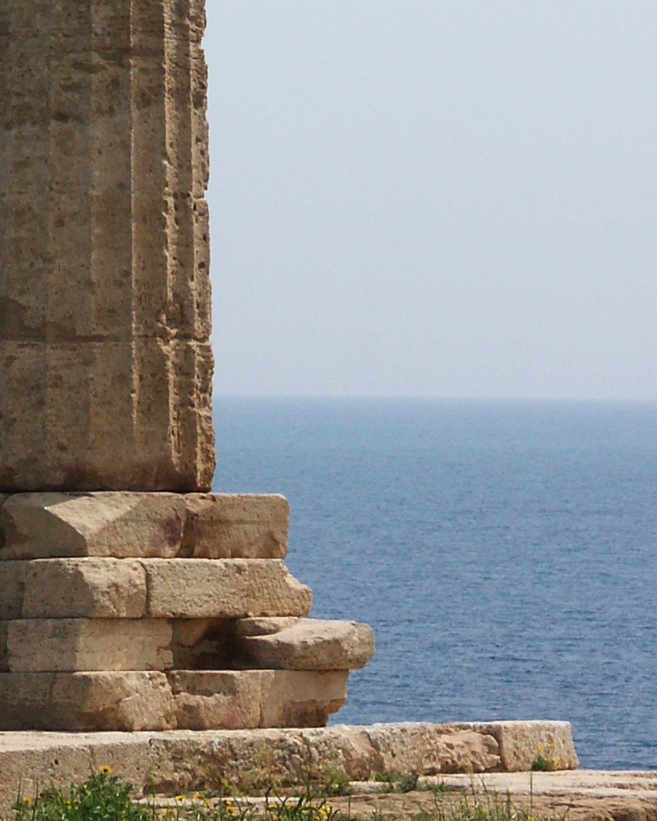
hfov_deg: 4.9
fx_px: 7683
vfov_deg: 6.1
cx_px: 60
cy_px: 38
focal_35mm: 316
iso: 100
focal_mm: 33.14
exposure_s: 1/800
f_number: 7.1
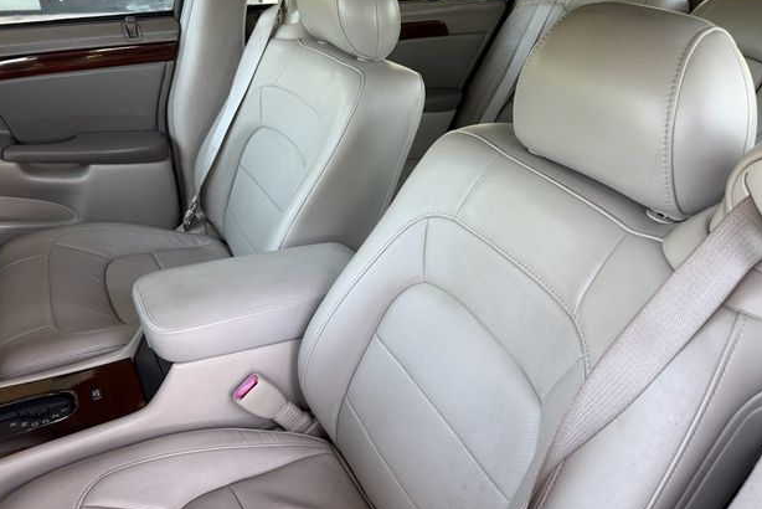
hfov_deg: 69.4
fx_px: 551
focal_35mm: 26
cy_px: 264
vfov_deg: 49.6
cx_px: 387
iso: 80
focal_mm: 6.76
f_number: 1.78
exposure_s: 1/121
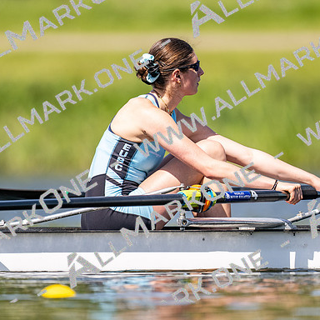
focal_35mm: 1155
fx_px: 12080
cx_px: 236
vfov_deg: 1.5
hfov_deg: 1.5
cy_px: 160
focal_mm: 600
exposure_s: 1/2500
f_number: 4
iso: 250
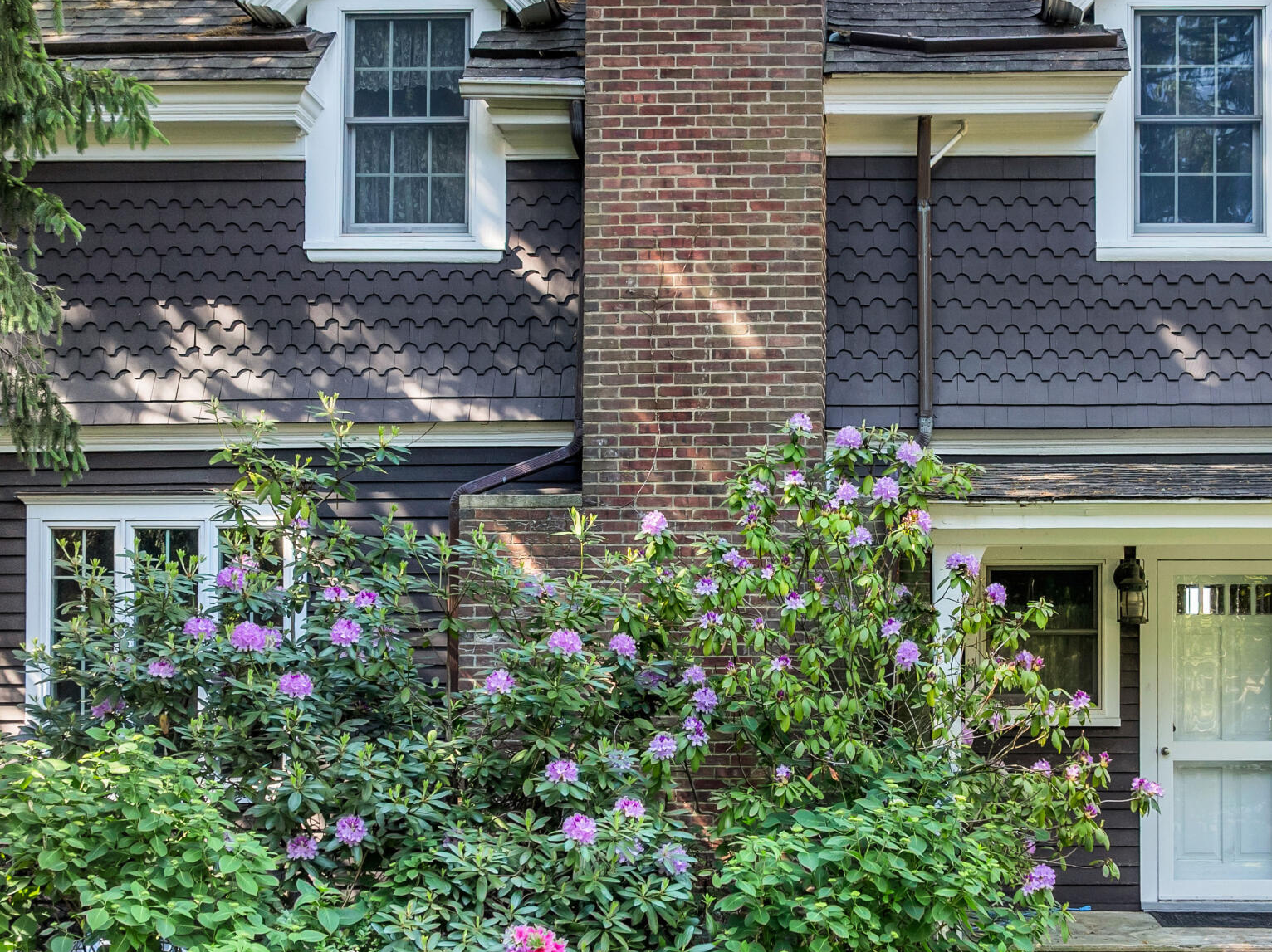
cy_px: 664
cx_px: 867
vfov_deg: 30.5
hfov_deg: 39.9
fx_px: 1726
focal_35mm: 47
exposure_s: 1/50
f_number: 2.8
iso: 160
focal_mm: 12.29
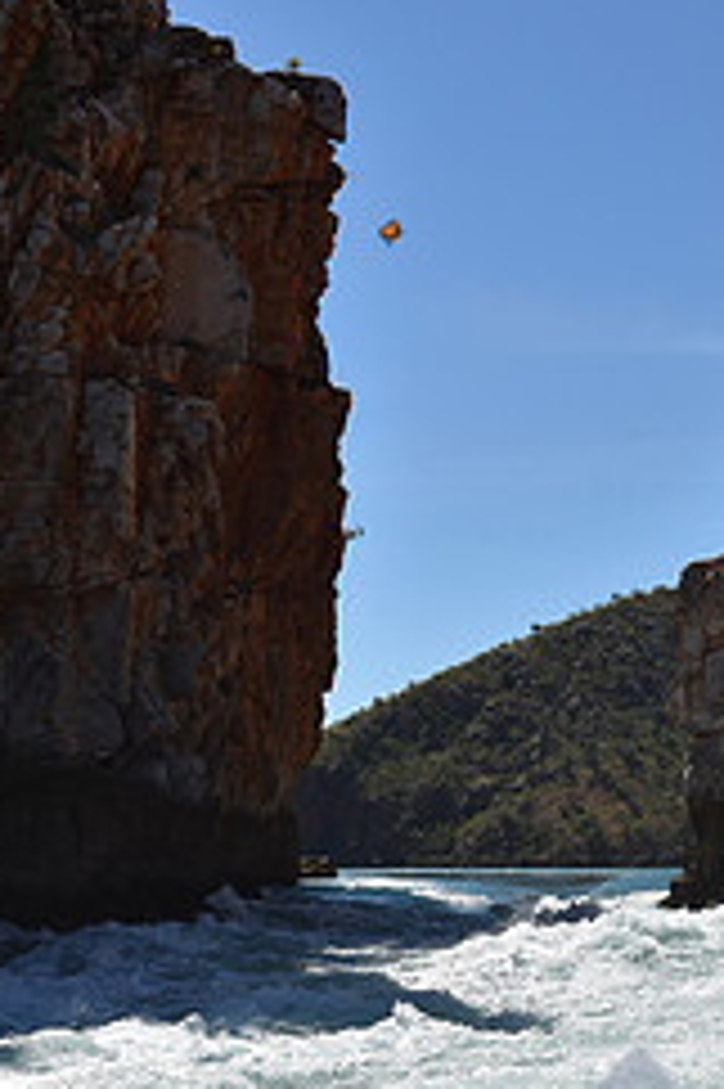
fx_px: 2024
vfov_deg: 30.0
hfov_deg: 20.2
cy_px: 630
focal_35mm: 67
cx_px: 463
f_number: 11
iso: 200
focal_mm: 24
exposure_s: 1/500
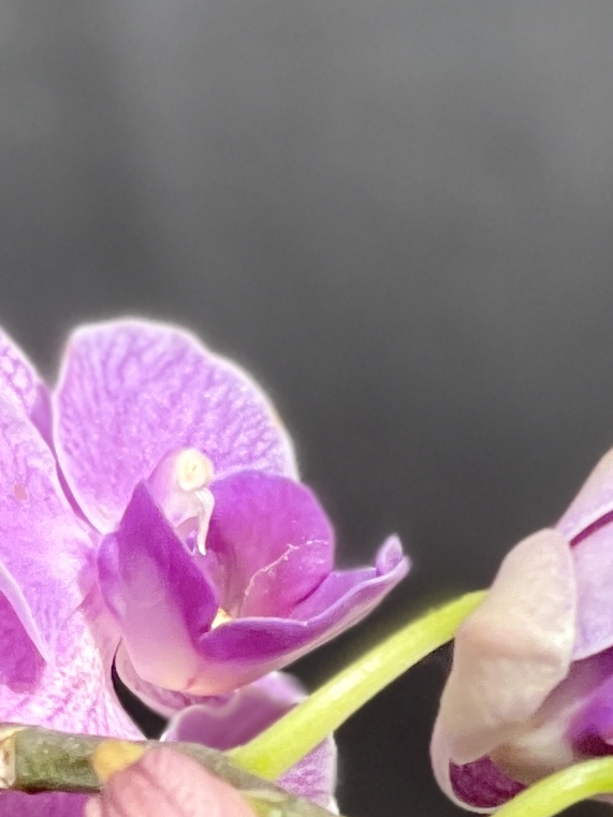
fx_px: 8002
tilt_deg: -28.2
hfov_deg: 4.3
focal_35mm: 339
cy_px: 1610
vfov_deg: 5.7
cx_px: -449
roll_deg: -2.7
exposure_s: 1/809
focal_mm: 7.5
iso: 32
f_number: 2.2
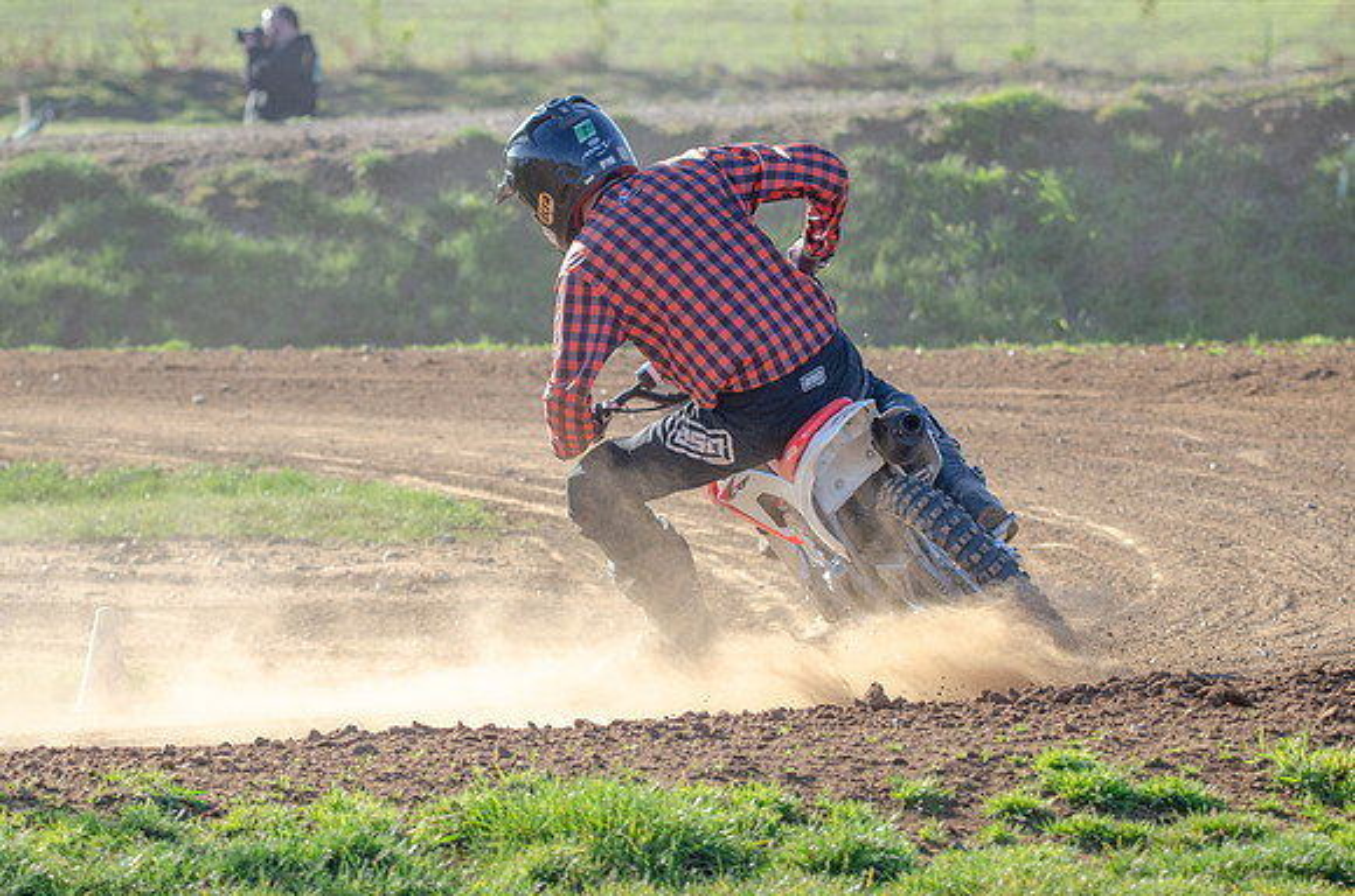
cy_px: 448
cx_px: 678
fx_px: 9014
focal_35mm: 240
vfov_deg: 5.7
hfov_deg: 8.6
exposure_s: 1/1000
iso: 400
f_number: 5
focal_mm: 160
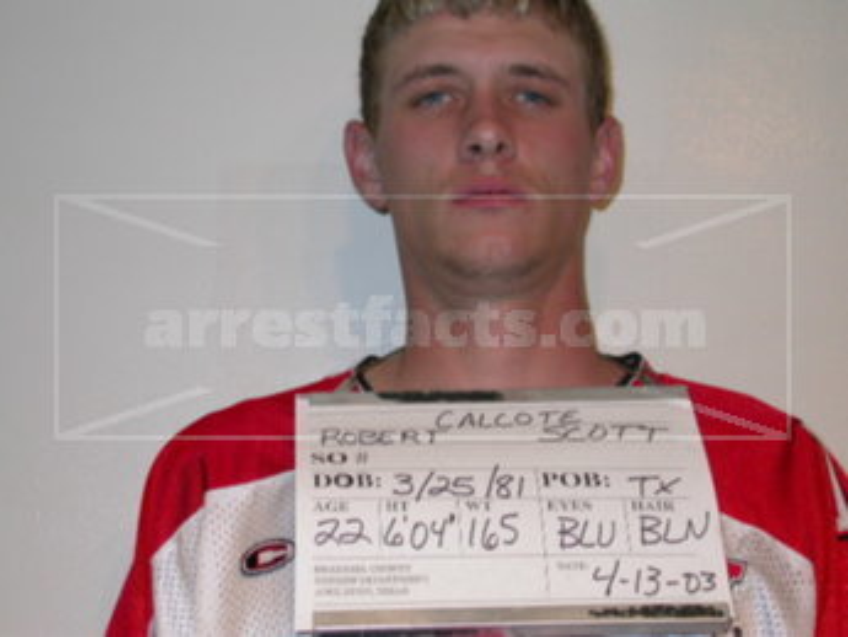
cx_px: 424
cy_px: 318
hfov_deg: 22.2
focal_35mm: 88
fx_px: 2157
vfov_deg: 16.8
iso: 100
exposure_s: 1/60.3
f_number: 3.7
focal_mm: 18.2
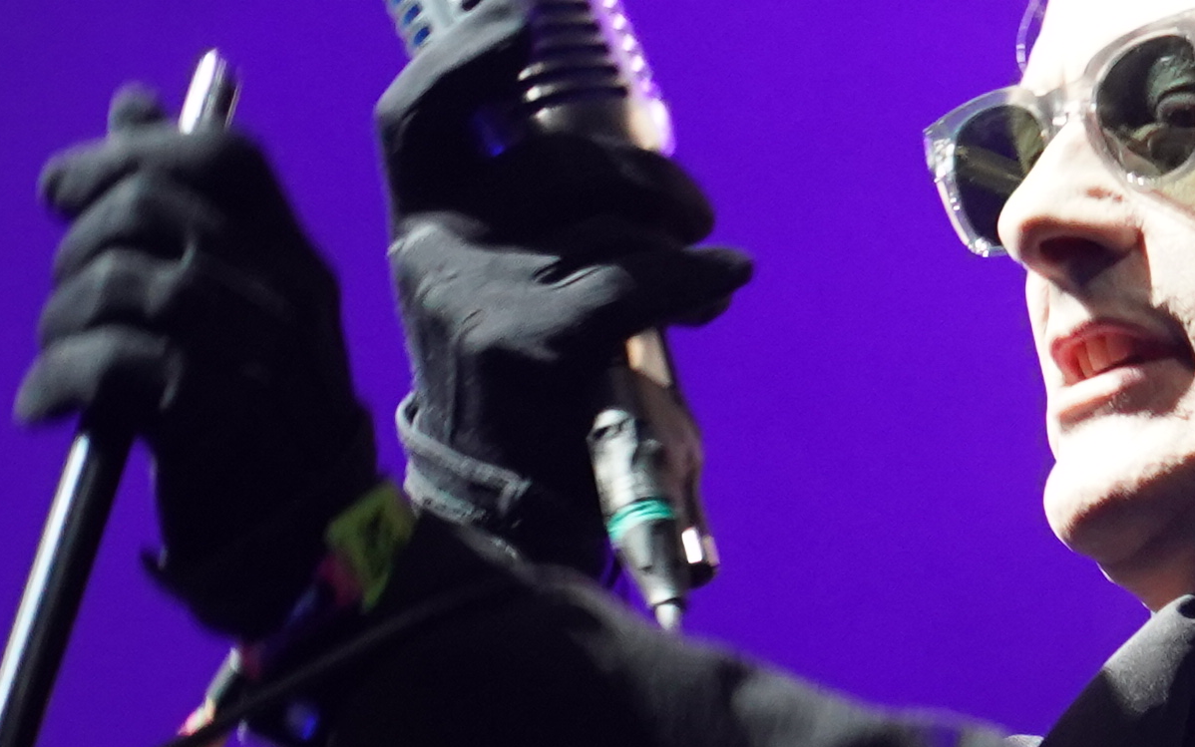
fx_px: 17458
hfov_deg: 3.9
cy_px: 1301
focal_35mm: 536
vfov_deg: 2.4
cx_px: 2174
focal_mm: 105
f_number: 4
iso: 2500
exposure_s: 1/160
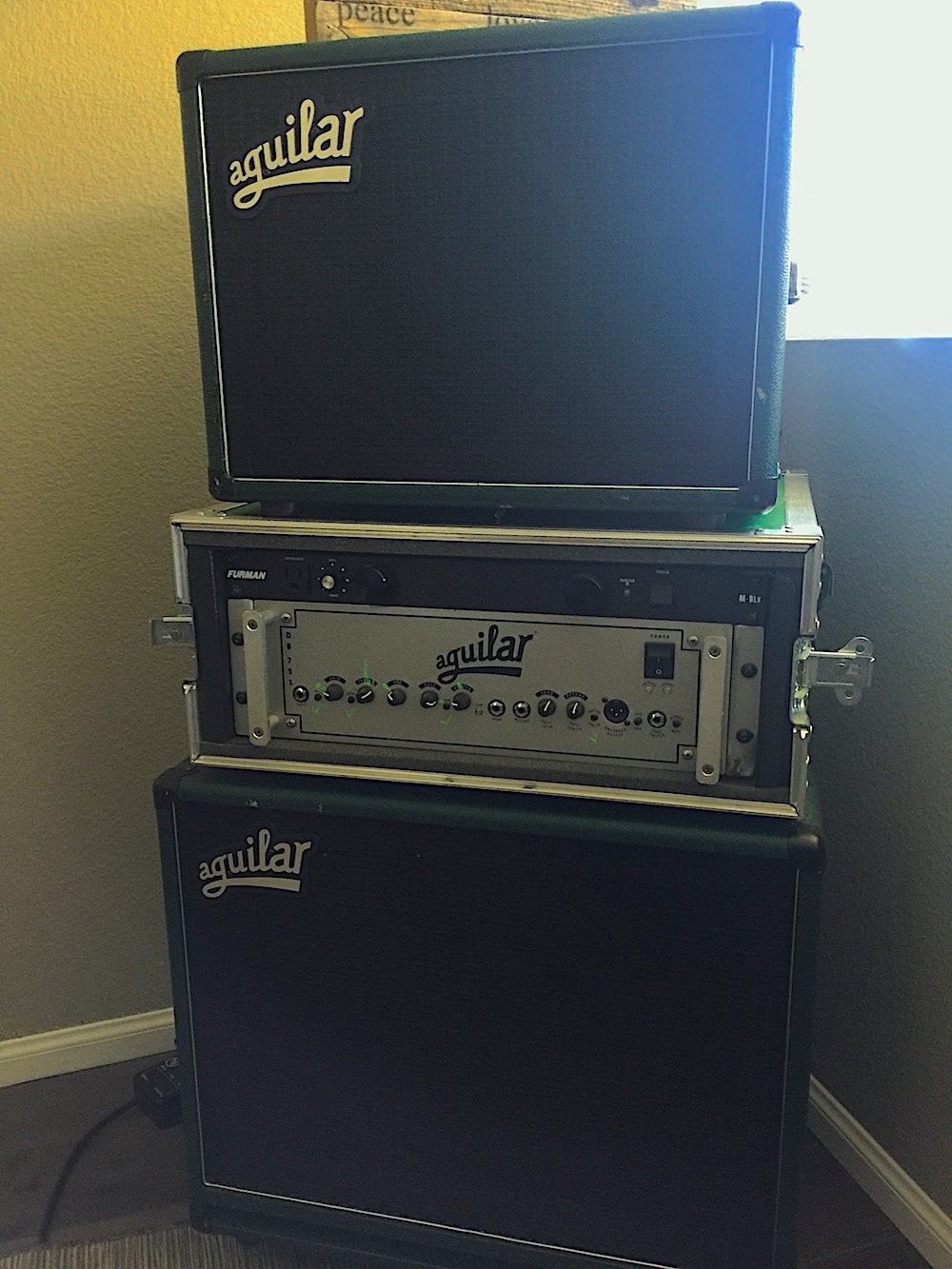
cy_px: 634
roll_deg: +0.9
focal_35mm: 29
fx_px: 1063
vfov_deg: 61.7
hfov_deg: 48.2
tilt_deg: -14.5
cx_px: 476
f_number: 2.2
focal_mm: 4.15
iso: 80
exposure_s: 1/4
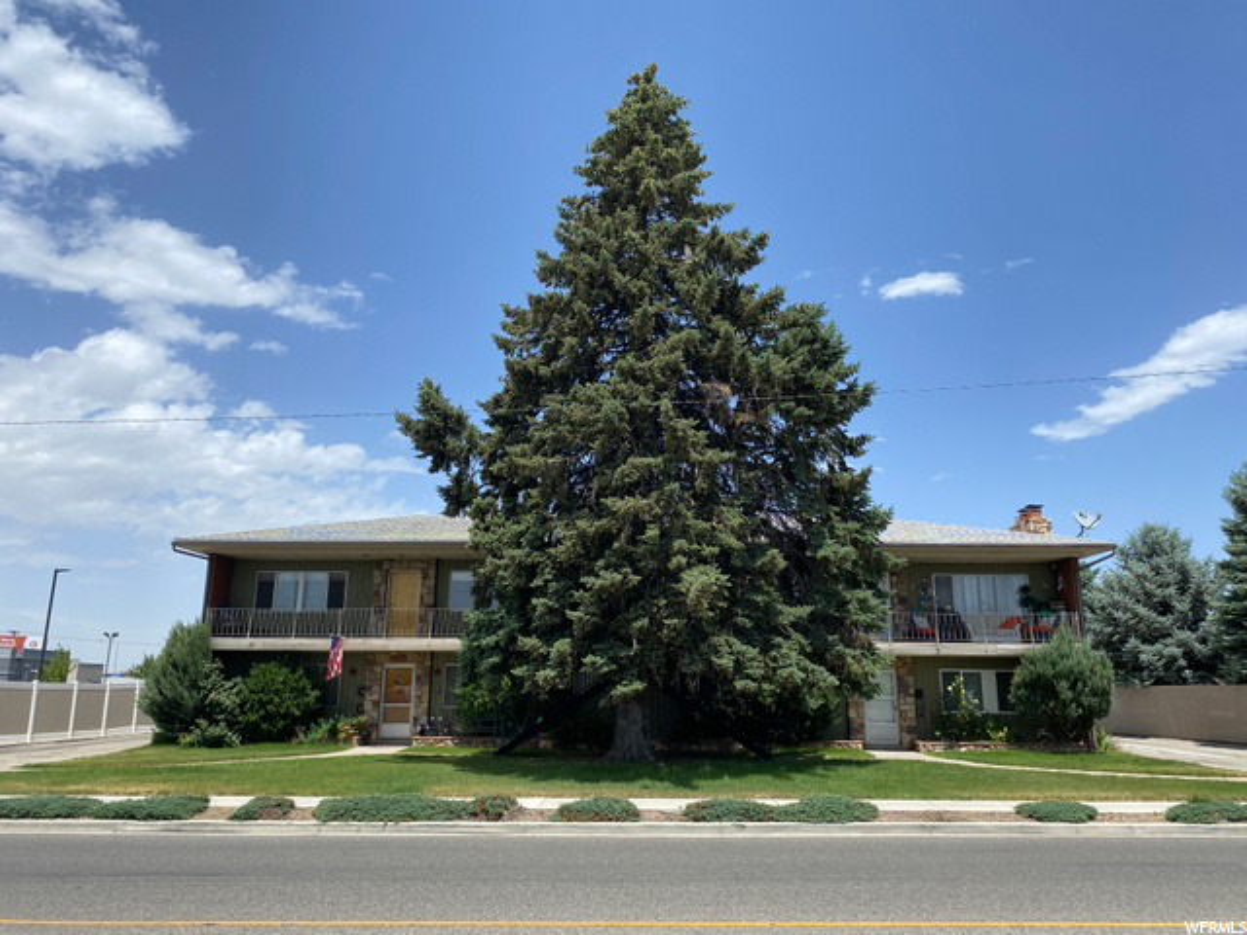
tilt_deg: +12.9
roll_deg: -0.7
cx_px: 624
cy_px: 468
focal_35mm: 26
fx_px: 937
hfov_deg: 67.3
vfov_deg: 53.1
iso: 32
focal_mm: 4.25
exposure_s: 1/3040
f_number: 1.8
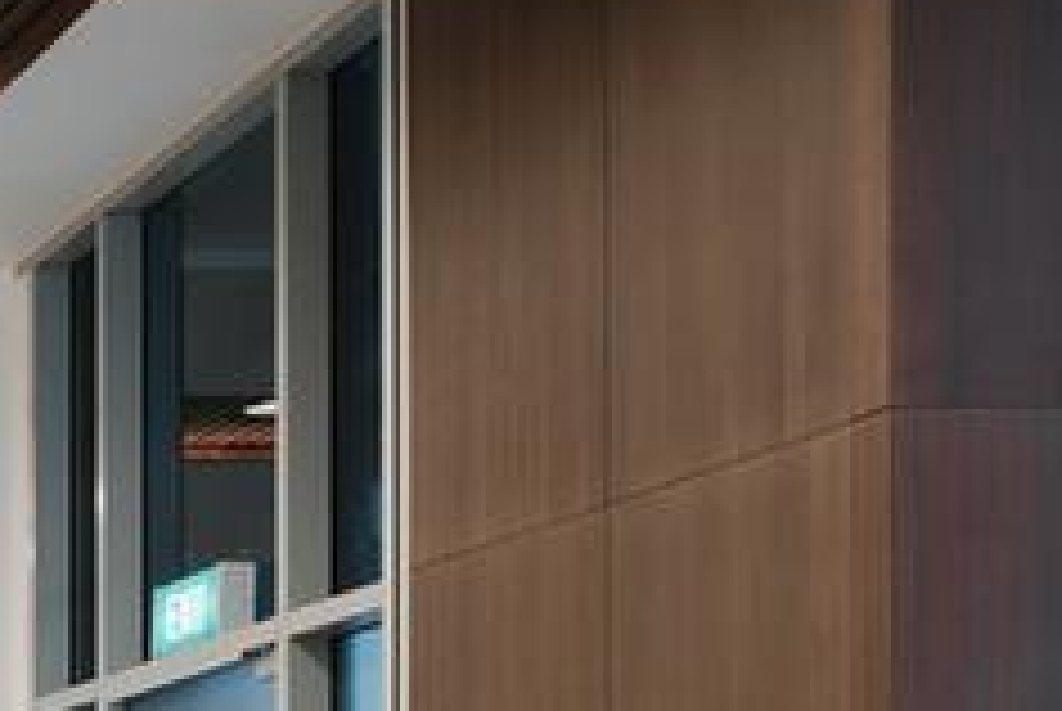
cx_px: -990
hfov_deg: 16.6
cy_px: 1069
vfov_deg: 13.5
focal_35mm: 96
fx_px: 2835
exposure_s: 1.3
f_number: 11
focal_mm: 24
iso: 100
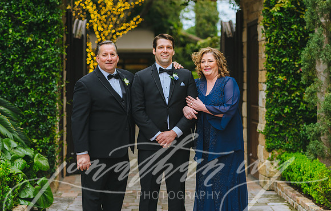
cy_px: 97
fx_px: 809
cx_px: 171
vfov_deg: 14.9
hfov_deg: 23.1
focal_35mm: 89
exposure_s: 1/800
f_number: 2.8
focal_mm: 85
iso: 400
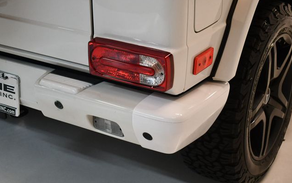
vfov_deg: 19.7
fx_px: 525
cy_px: 87
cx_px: 147
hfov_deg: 31.1
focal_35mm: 66
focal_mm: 32
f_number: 4.5
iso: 1400
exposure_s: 1/125
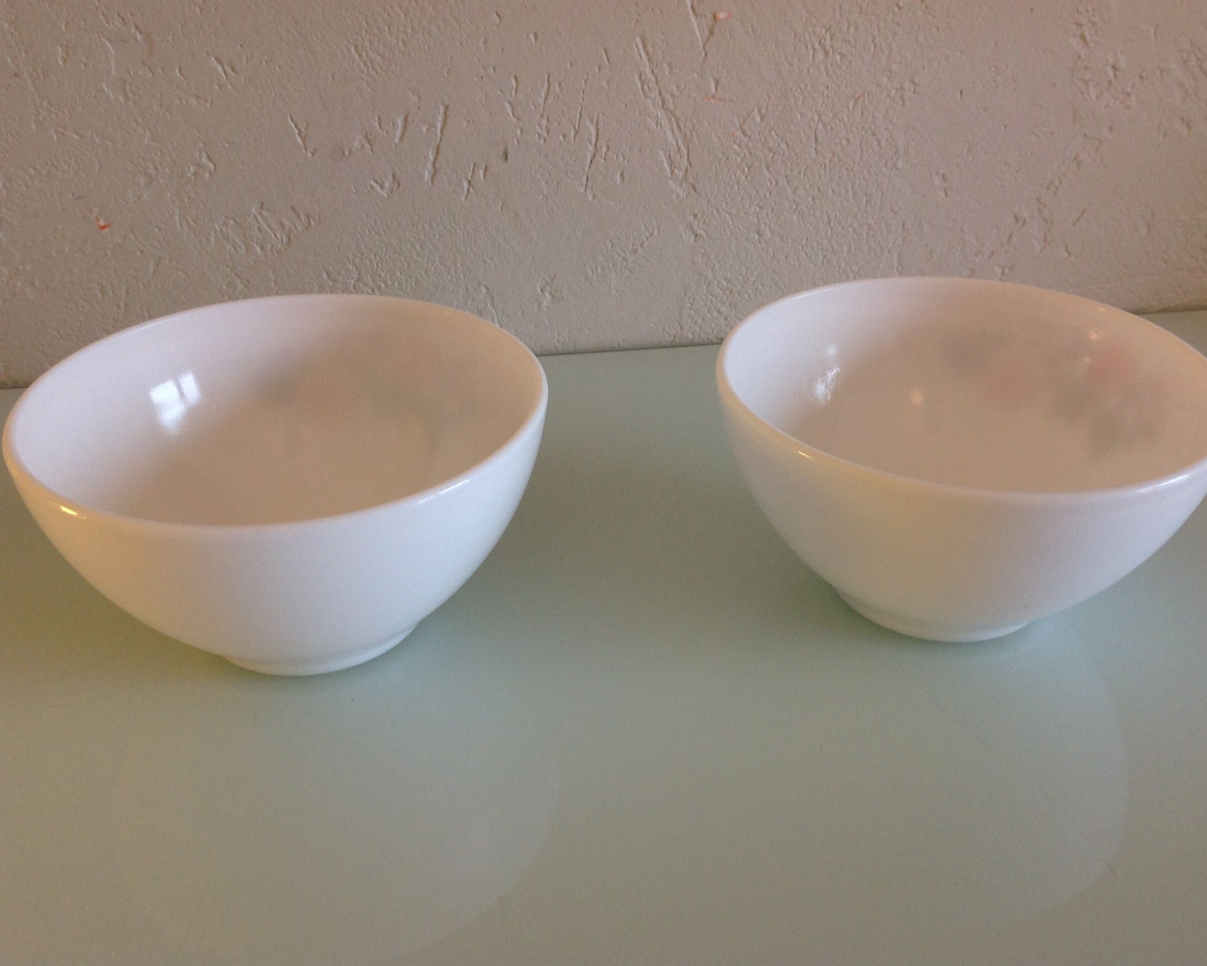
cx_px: 620
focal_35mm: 37
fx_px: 1322
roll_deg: -0.1
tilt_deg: -30.4
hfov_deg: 49.1
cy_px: 482
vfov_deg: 40.1
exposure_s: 1/17
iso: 80
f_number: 2.4
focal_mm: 4.28
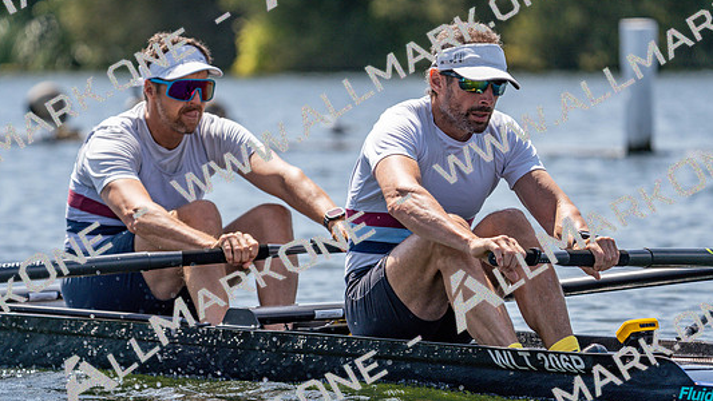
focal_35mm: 356
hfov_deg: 6.1
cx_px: 336
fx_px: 6732
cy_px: 207
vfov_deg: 3.4
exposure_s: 1/2000
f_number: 6.3
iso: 320
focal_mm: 312
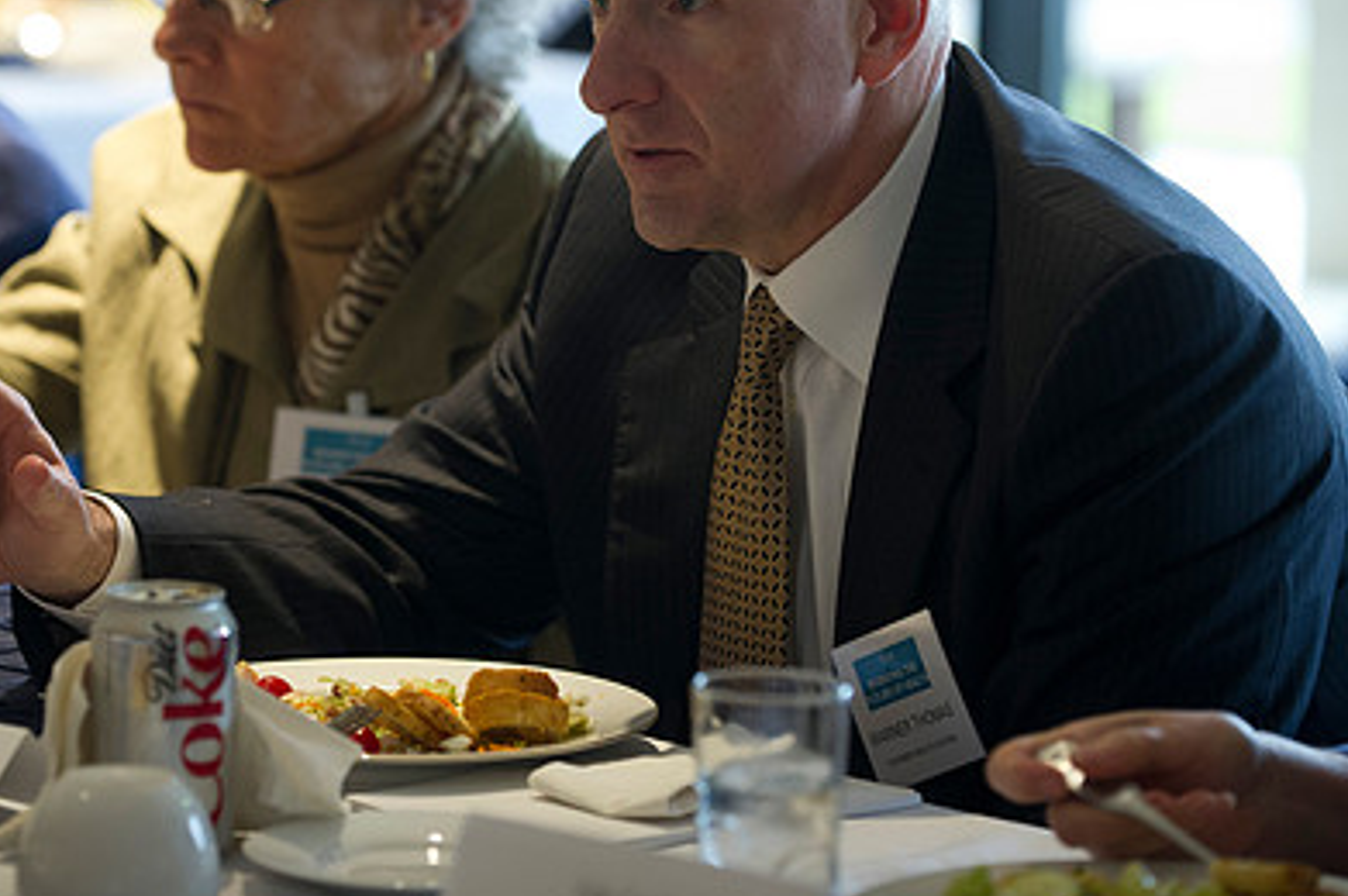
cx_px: 527
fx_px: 6659
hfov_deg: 11.6
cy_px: 262
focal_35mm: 178
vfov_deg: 7.7
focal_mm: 120
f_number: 2.8
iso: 2500
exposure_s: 1/60
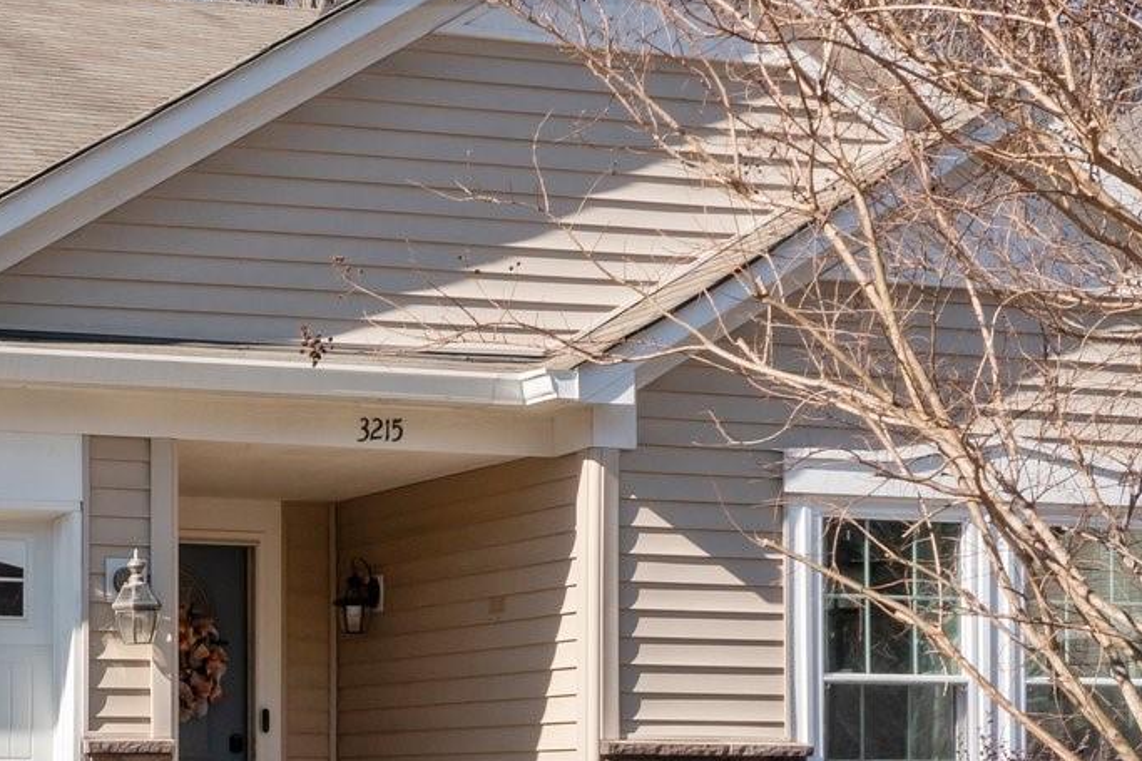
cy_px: 674
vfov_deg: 16.1
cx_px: -60
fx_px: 2664
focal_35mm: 84
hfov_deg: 23.0
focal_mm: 10.26
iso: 100
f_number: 5.6
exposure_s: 1/500
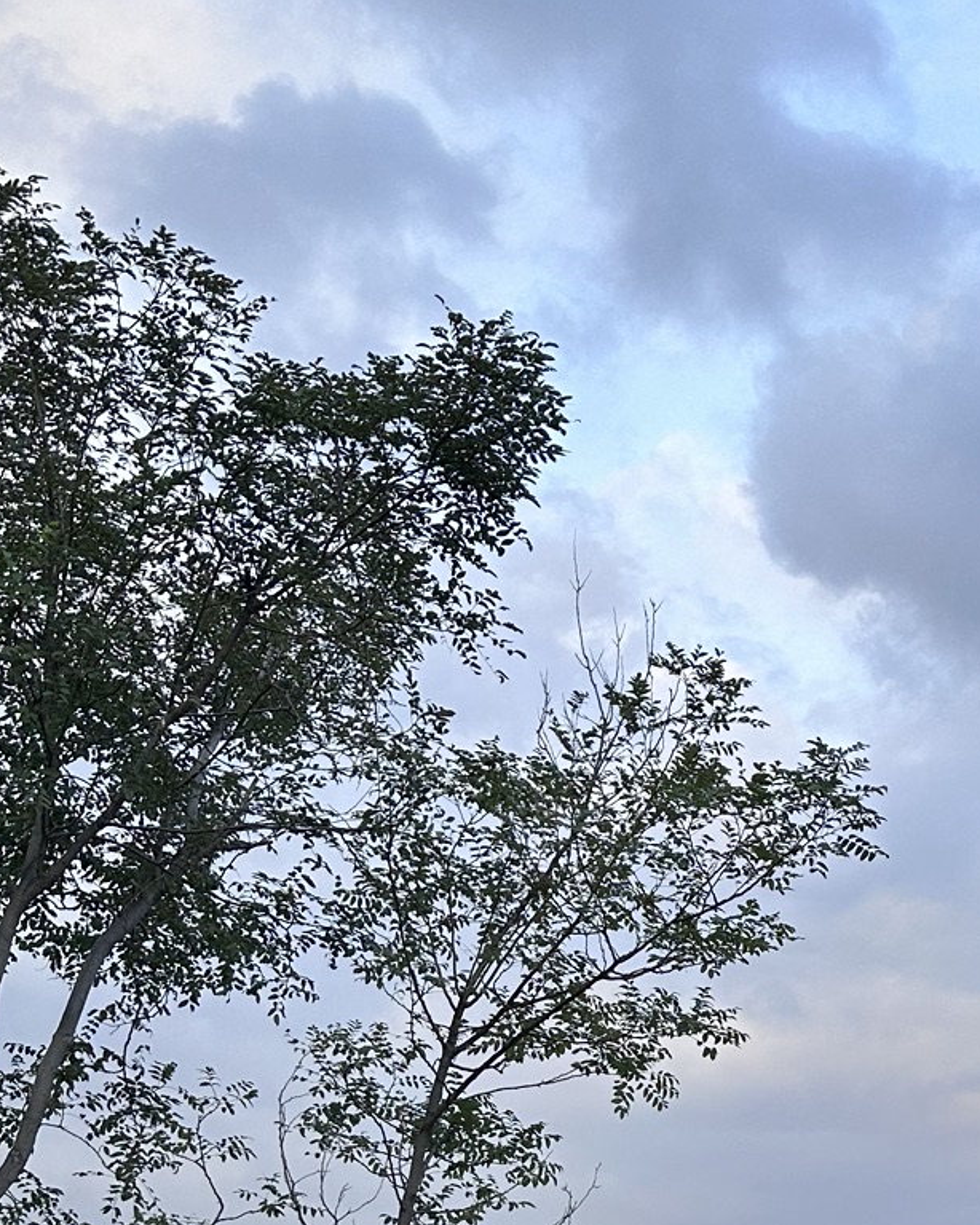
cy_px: 1223
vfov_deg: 29.0
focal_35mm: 61
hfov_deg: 23.9
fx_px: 2212
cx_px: 974
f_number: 1.78
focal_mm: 6.86
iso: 80
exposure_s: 1/428
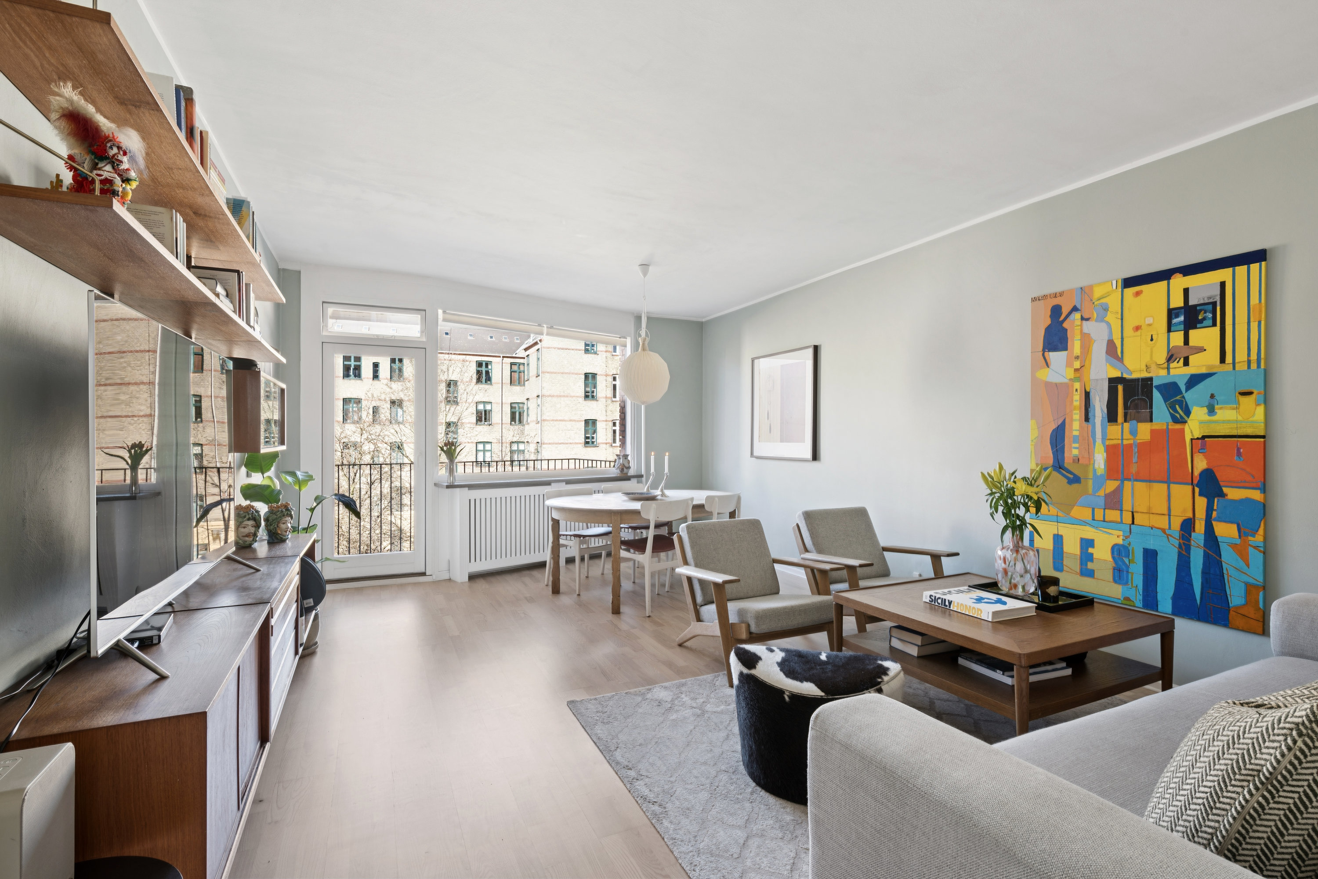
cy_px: 440
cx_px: 659
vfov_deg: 70.4
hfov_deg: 93.3
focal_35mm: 17
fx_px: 622
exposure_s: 1/6
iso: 125
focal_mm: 17
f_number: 9
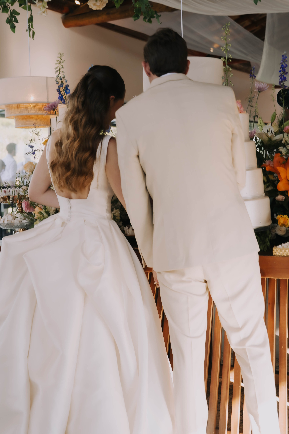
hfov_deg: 25.1
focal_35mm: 54
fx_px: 650
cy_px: 217
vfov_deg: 36.9
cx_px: 144
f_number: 5
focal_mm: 36
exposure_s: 1/80
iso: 100
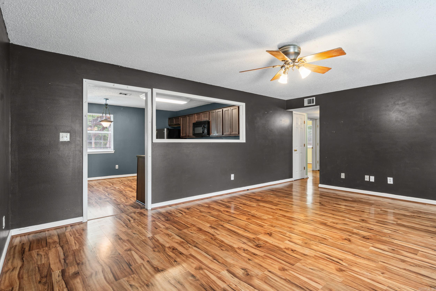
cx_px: 218
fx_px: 218
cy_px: 146
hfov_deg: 90.0
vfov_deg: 67.4
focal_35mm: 18
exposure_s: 3.2
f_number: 9
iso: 250
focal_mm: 12
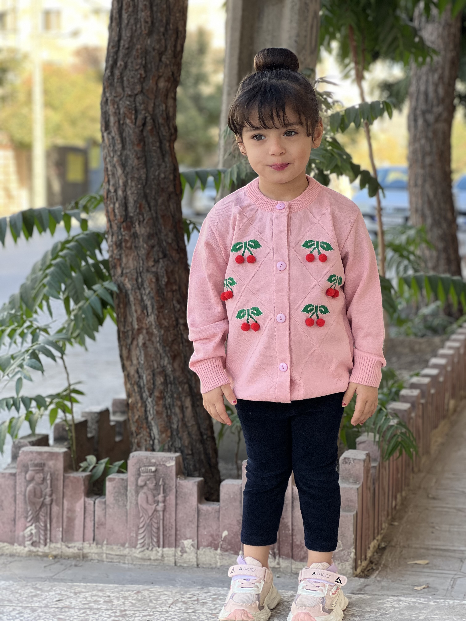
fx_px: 1382
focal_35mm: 77
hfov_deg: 19.1
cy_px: 310
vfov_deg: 25.3
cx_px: 233
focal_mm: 9
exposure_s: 1/121
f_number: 2.8
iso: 40
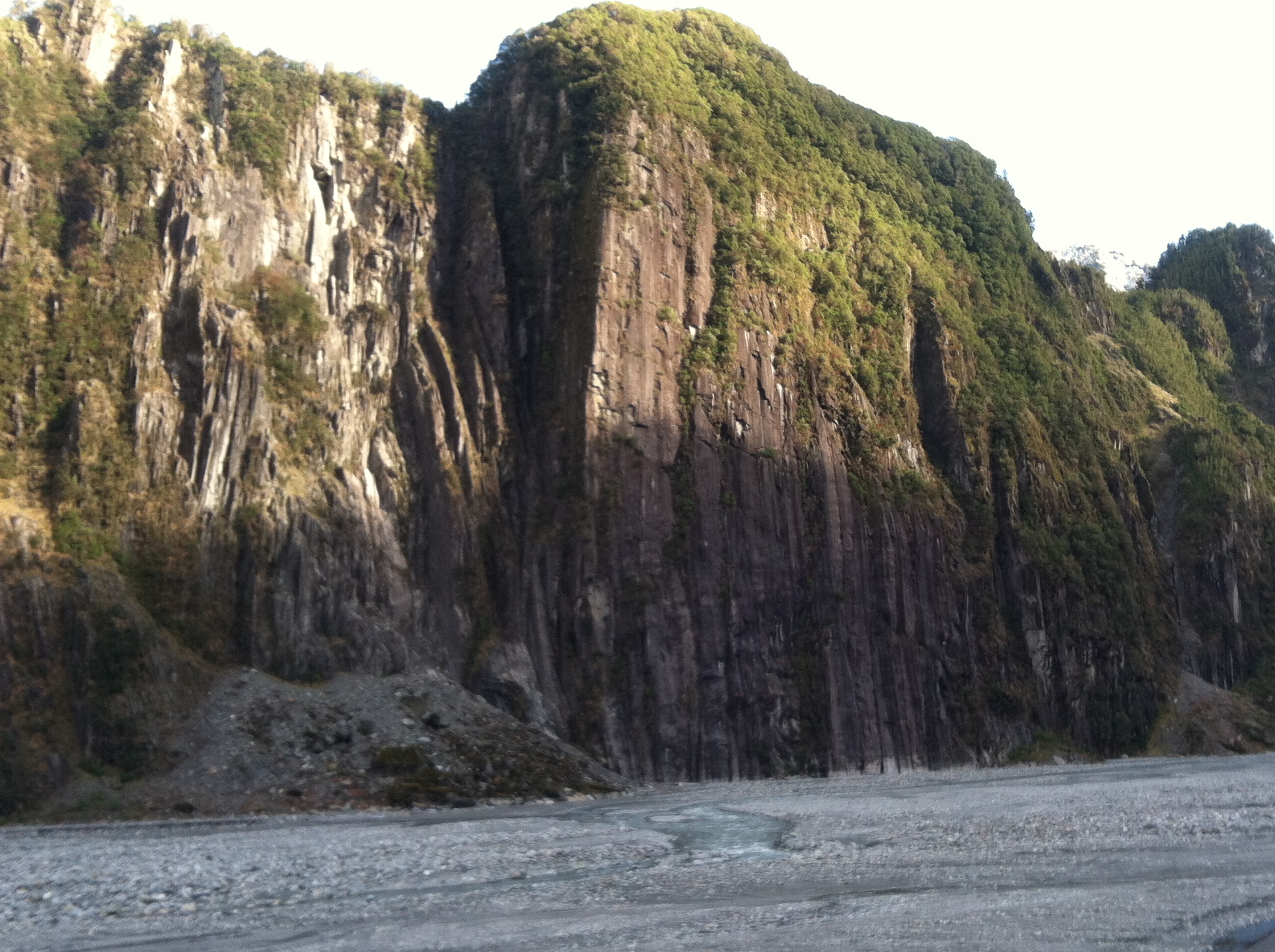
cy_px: 458
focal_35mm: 47
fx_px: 1729
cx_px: 778
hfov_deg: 40.3
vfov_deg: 30.8
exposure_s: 1/146
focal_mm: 3.85
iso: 80
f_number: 2.8
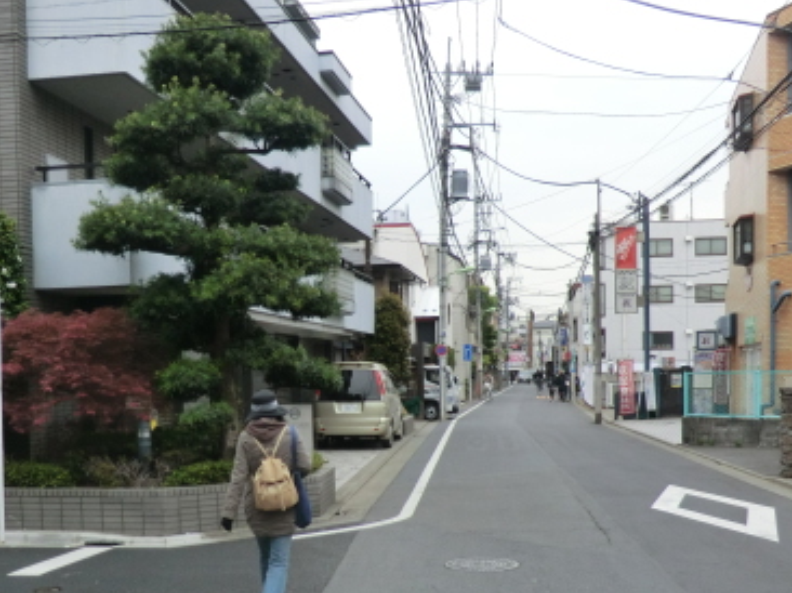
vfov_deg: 33.6
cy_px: 448
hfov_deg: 44.8
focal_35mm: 42
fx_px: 960
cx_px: 398
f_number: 3.2
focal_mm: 4.3
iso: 80
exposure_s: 1/250
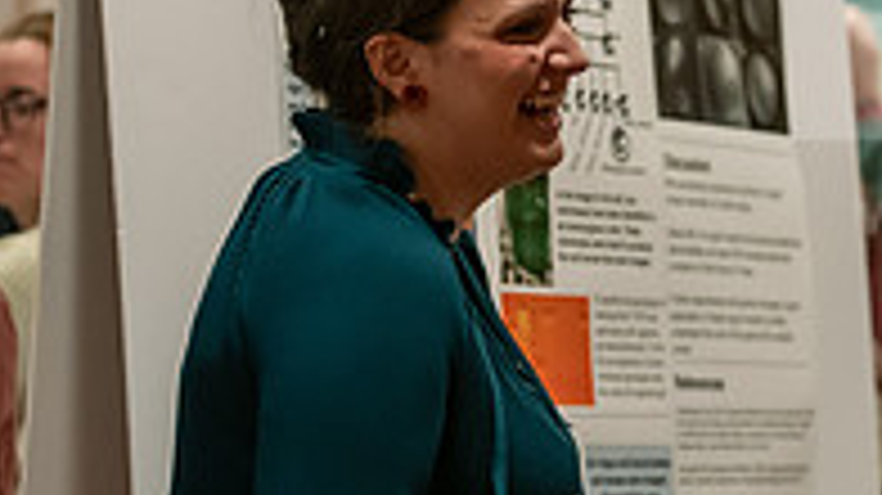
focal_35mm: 242
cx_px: 652
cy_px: 308
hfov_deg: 8.9
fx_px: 5657
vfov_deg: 5.0
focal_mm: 78
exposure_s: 1/200
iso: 2000
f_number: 3.2
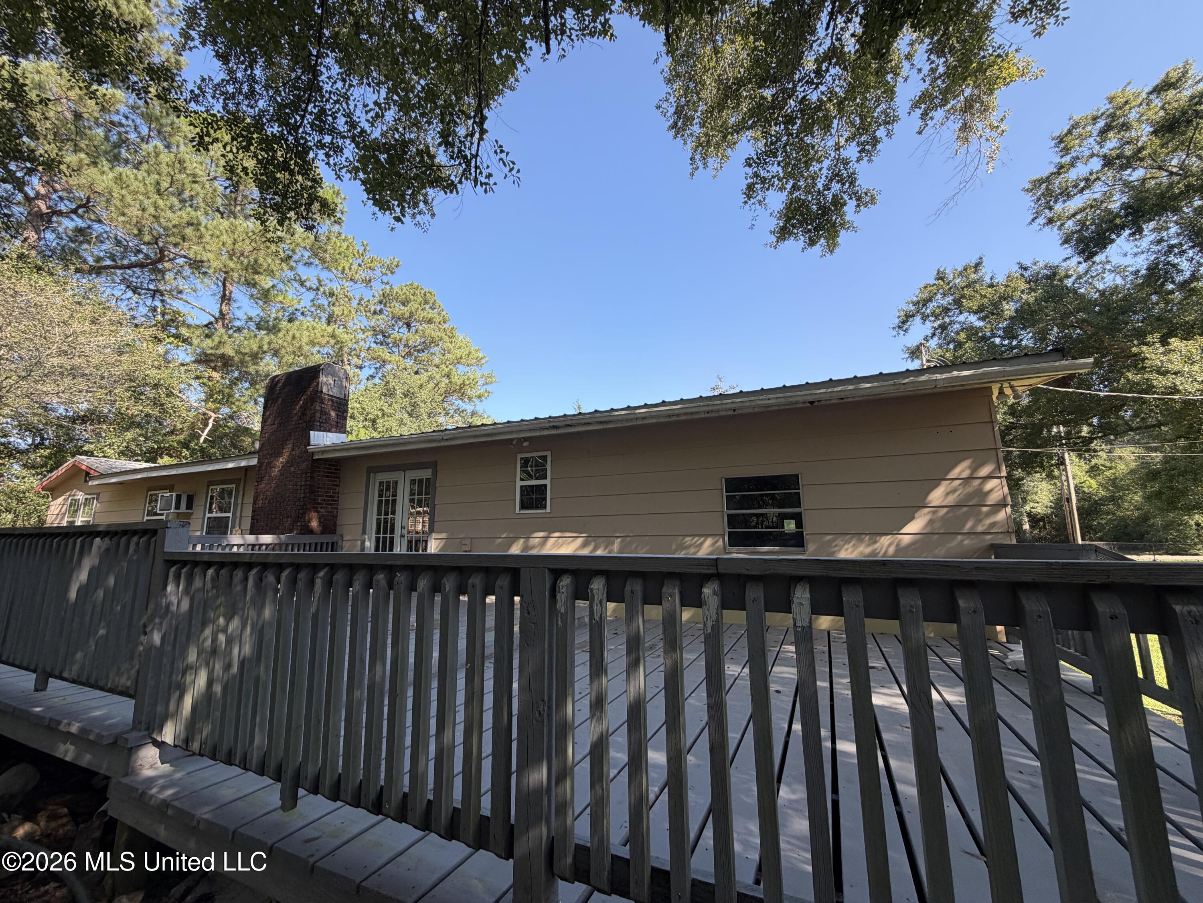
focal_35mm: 14
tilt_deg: +11.2
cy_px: 452
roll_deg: +0.4
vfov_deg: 85.7
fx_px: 487
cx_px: 602
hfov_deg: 102.1
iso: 50
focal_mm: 2.22
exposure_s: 1/502
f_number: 2.2
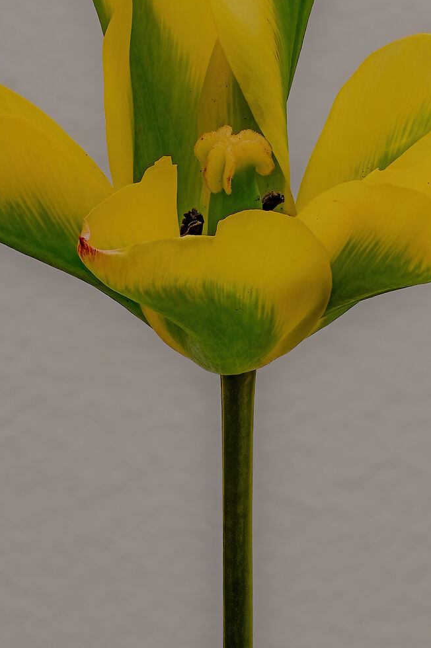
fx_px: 4316
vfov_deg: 8.6
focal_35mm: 240
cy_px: 489
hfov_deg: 5.7
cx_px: 215
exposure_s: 2.5
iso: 200
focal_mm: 98
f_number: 18
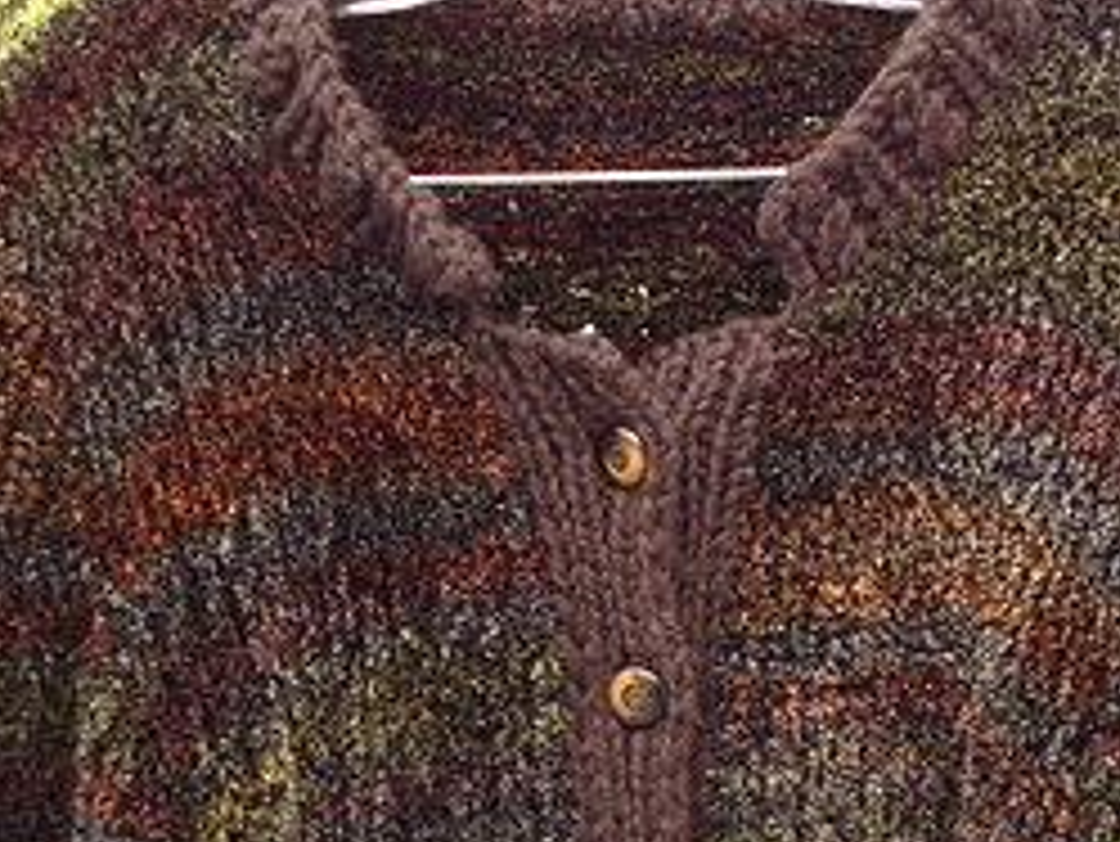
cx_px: 621
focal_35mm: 90
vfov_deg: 16.1
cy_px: 819
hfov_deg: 21.8
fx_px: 2913
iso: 50
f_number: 2.4
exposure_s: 1/130
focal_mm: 4.28
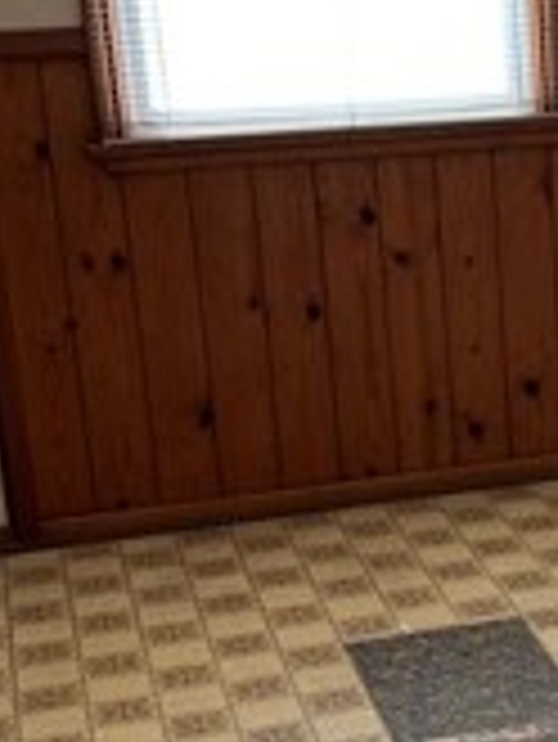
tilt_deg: -18.0
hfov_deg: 15.1
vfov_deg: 21.0
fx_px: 1996
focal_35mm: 93
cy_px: 472
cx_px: 756
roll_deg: +0.5
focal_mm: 6.86
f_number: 1.78
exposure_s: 1/121
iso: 80
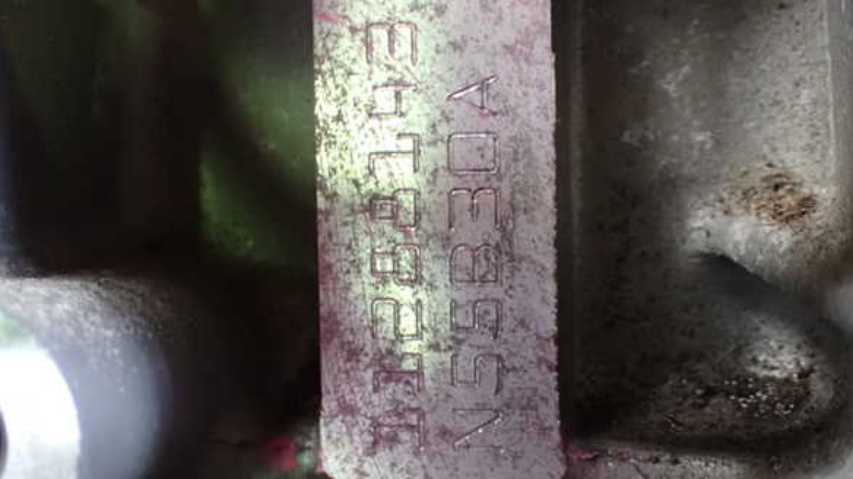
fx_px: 1266
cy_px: 247
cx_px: 437
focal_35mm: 56
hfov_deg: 37.2
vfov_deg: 21.4
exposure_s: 1/25
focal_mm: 9.01
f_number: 3.2
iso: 1600
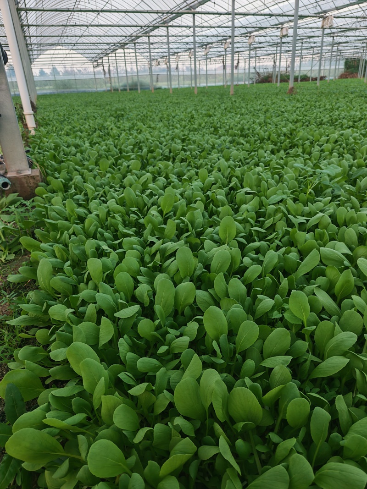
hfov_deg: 56.8
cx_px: 184
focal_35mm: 24
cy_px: 244
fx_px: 339
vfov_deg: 71.6
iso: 125
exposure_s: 1/100
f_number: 1.9
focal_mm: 6.67
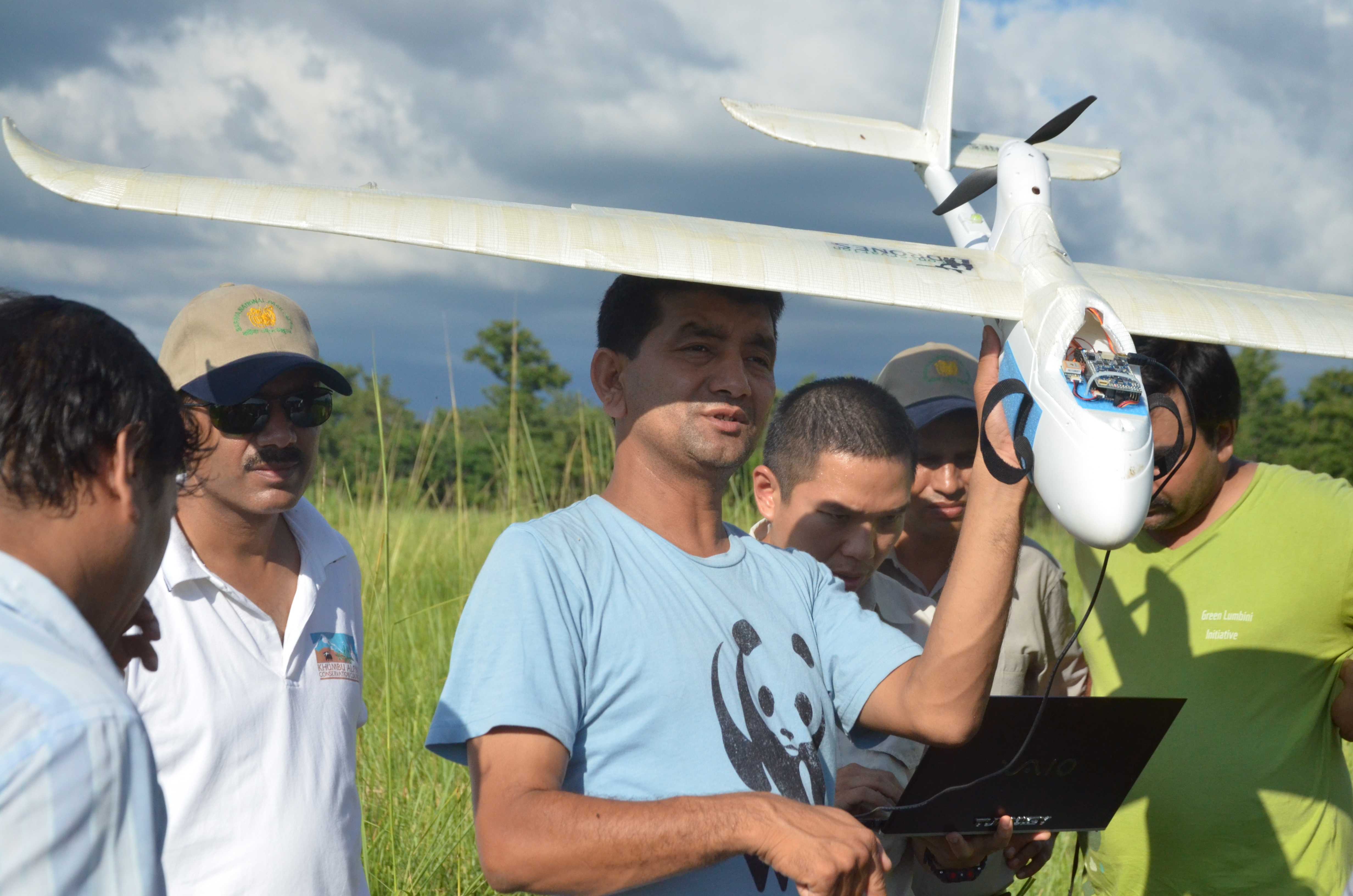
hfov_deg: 28.1
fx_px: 2700
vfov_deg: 18.8
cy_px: 448
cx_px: 676
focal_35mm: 72
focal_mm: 48
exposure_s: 1/8000
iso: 1600
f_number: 8
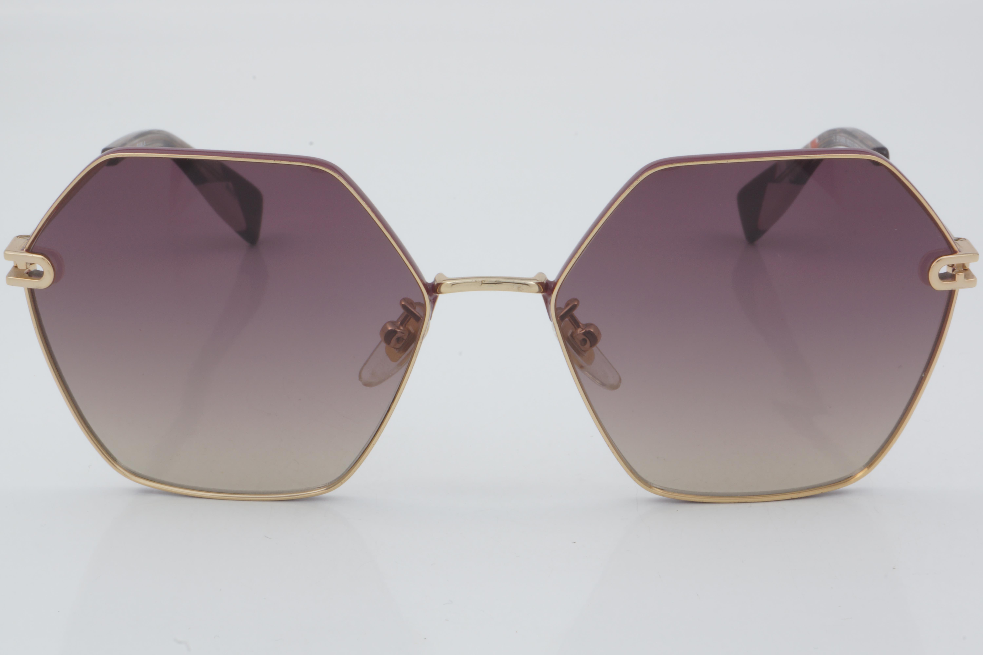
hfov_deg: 24.6
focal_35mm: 82
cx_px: 492
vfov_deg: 16.6
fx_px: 2253
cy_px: 328
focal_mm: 55
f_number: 32
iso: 100
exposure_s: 1/3
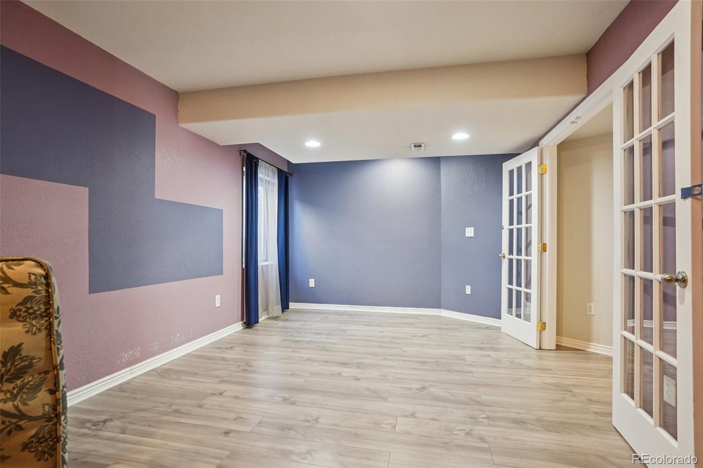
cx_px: 352
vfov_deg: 67.4
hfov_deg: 90.0
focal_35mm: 18
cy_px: 234
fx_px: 351
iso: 400
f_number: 8
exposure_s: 1/4
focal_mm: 12
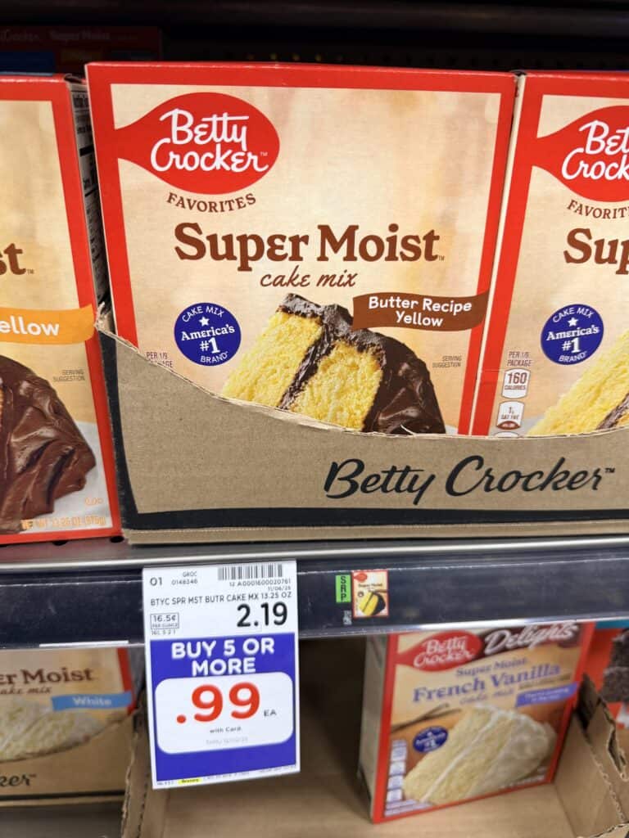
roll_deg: -1.1
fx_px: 581
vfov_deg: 71.6
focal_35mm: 24
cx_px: 314
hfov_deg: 56.8
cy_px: 419
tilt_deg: -27.1
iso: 160
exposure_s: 1/60
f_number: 1.78
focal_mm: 6.76
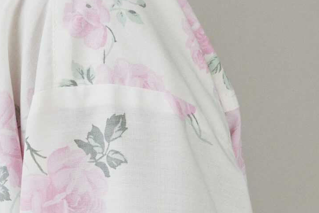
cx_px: -10
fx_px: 3306
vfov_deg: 3.7
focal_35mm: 373
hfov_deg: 5.5
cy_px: 71
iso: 200
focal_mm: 105
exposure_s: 1/160
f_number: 11
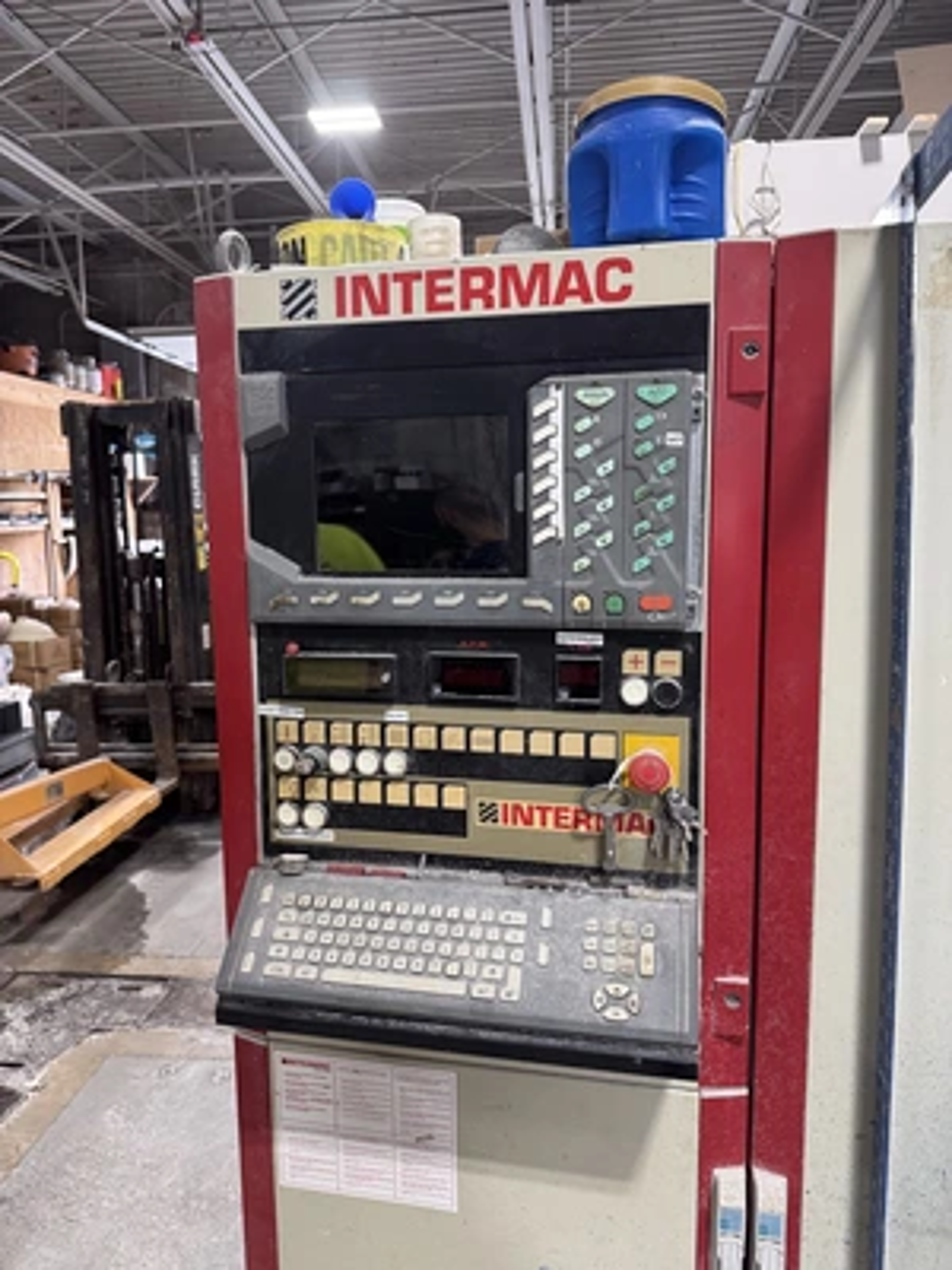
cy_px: 635
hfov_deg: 56.8
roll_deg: +1.7
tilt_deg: -9.7
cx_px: 476
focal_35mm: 24
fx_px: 880
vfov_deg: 71.6
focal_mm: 6.76
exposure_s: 1/120
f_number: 1.78
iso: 200
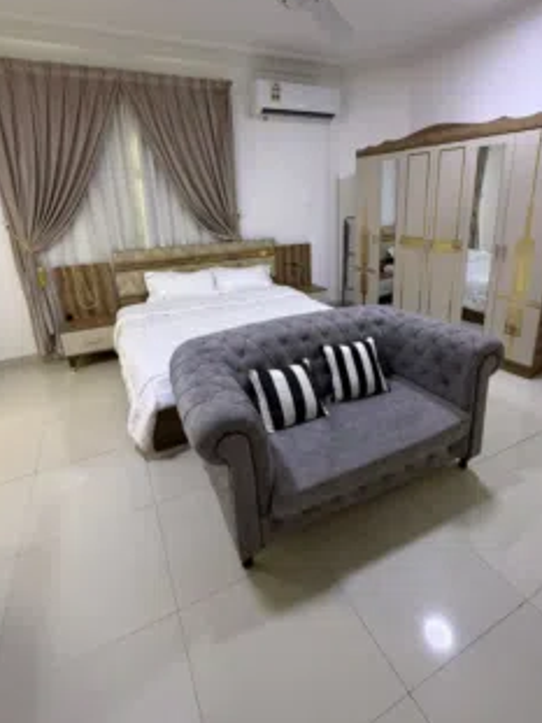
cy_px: 318
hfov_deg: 71.5
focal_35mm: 18
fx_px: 376
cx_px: 288
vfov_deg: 87.4
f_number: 2.2
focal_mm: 2.22
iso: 500
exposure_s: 1/50
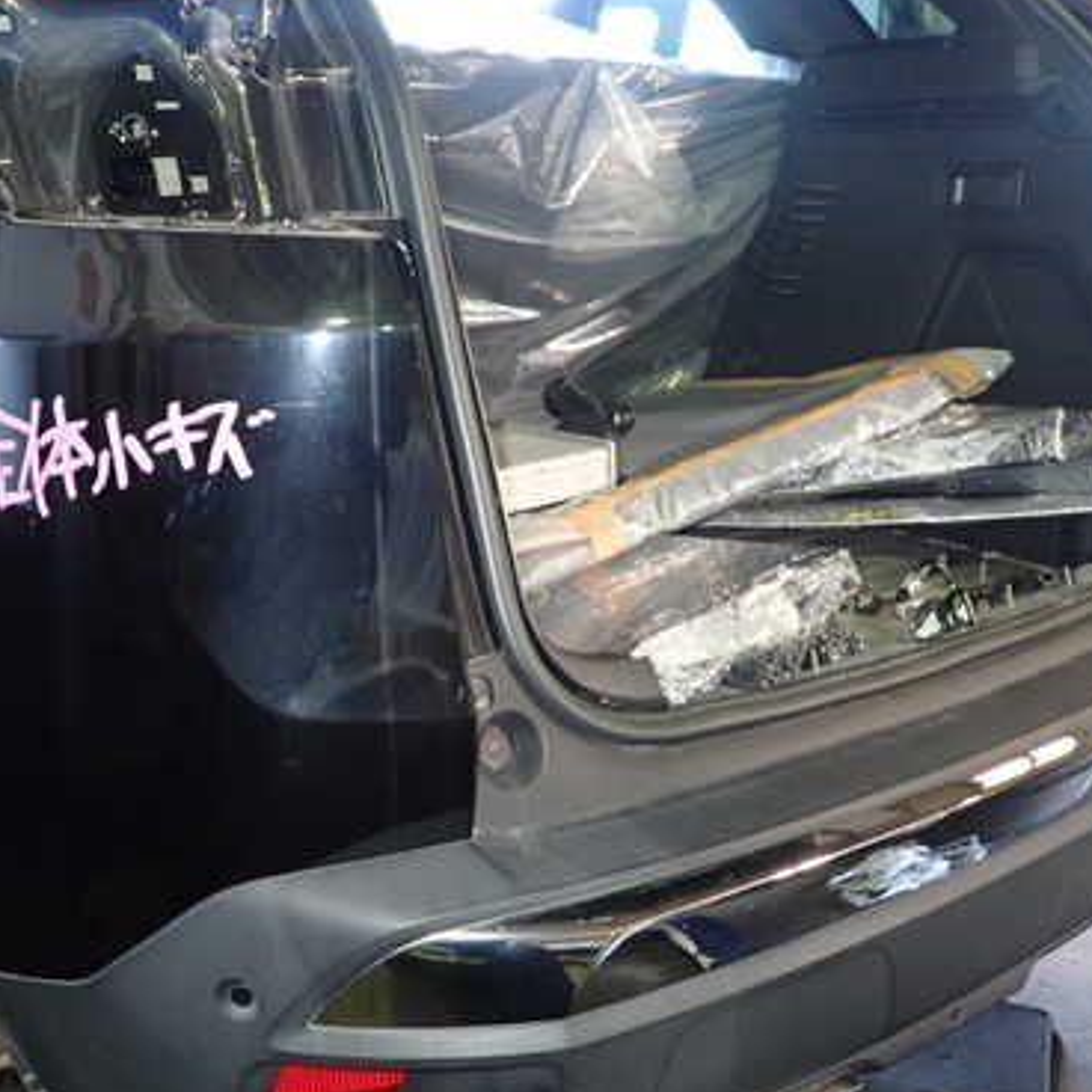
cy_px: 588
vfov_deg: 46.0
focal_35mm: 36
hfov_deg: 46.0
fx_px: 1285
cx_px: 599
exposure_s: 1/30
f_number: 2
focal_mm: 4.5
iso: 320
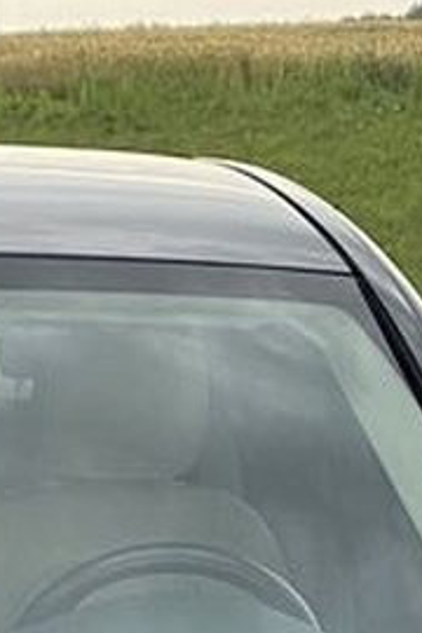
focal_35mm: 160
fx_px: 2813
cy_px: 1311
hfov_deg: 8.4
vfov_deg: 11.4
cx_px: -202
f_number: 1.8
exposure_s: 1/74
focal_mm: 4.25
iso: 100
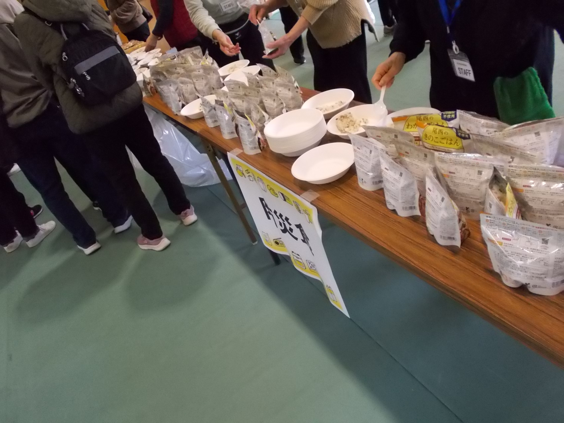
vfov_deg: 46.8
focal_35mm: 30
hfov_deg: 60.0
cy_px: 212
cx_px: 282
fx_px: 489
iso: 560
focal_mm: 5.3
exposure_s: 1/125
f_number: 3.4
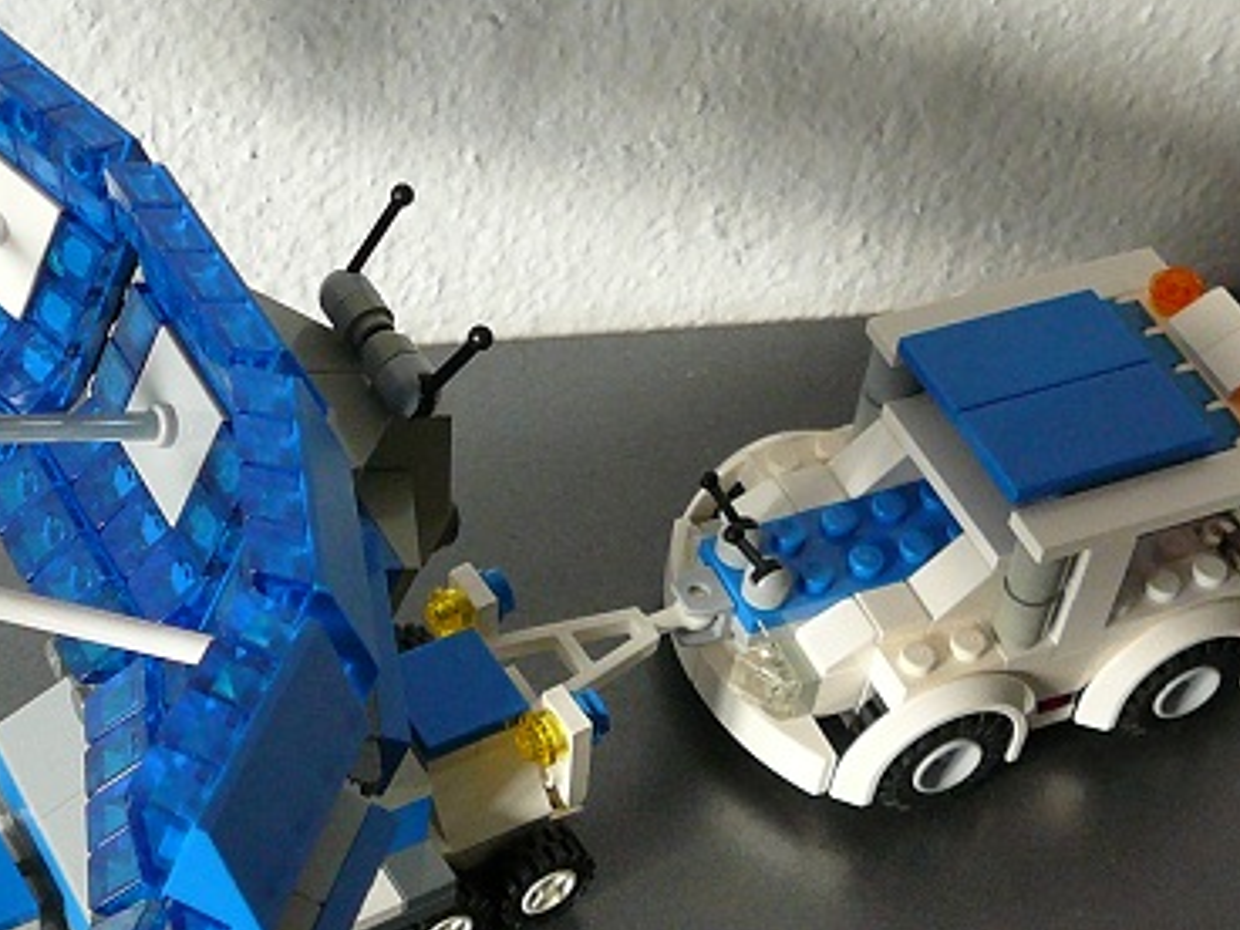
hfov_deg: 26.1
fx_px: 2615
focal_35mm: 73
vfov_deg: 20.1
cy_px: 556
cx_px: 226
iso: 200
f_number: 2.8
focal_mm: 5.2
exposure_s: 1/25
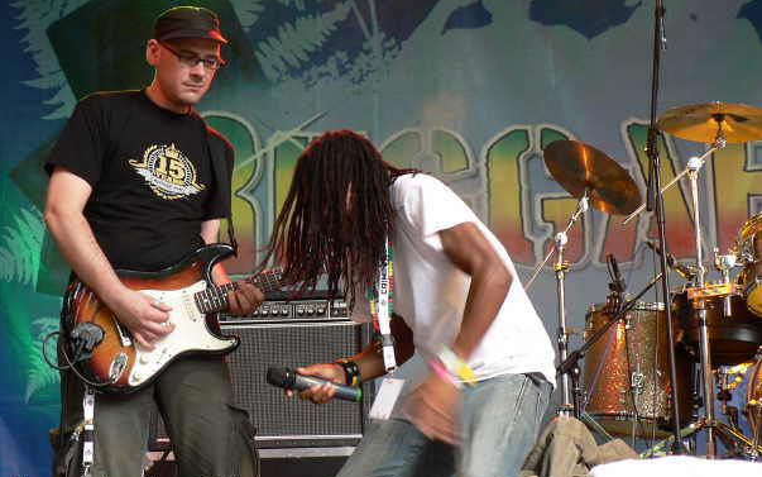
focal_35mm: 66
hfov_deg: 31.1
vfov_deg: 19.7
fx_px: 1371
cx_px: 381
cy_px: 225
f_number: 3.2
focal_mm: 10.7
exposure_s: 1/40
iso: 64
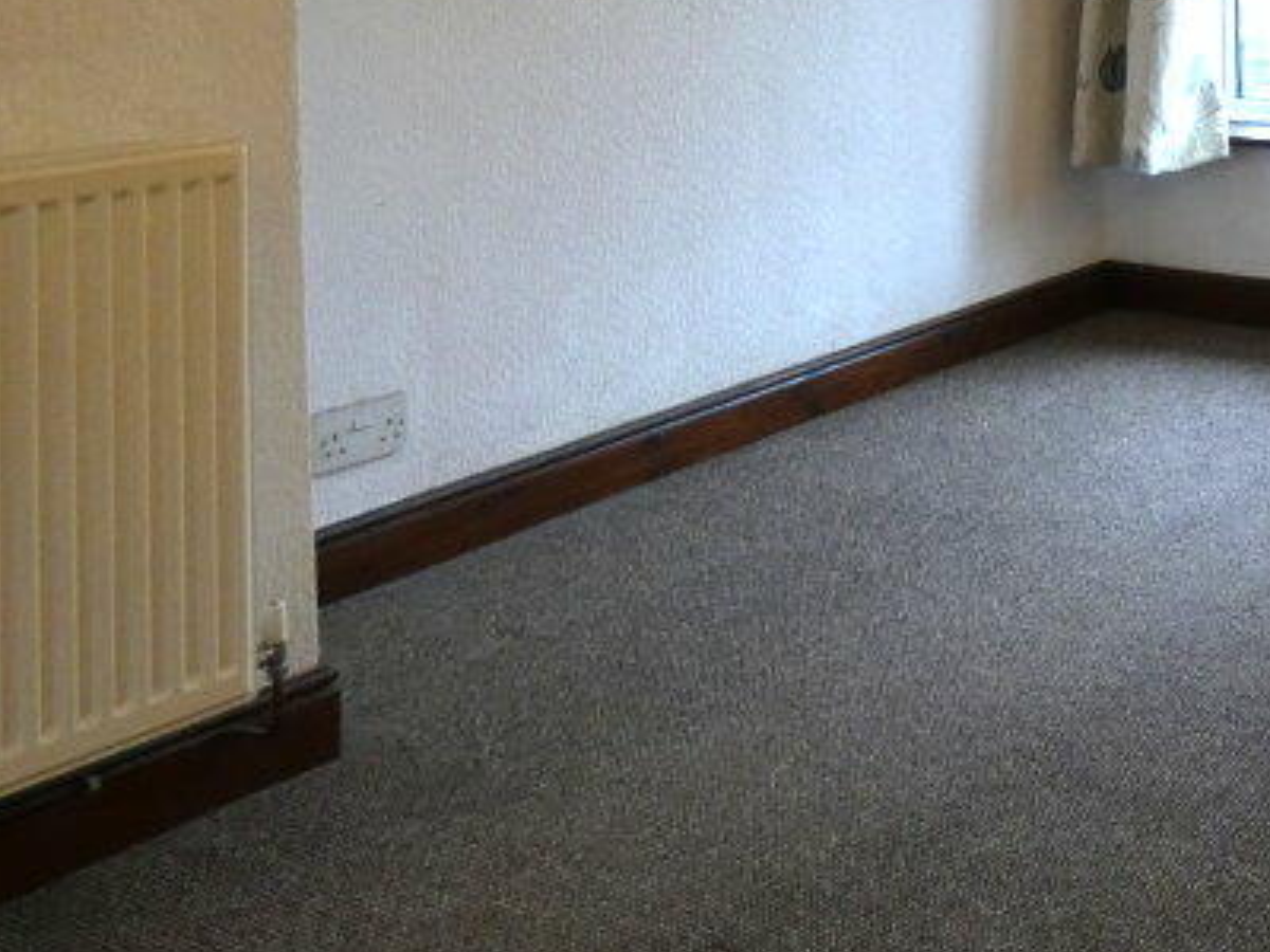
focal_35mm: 49
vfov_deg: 26.7
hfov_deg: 34.6
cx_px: 1326
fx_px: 1798
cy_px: -152
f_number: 2.8
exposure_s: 1/60
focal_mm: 3.6
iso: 250
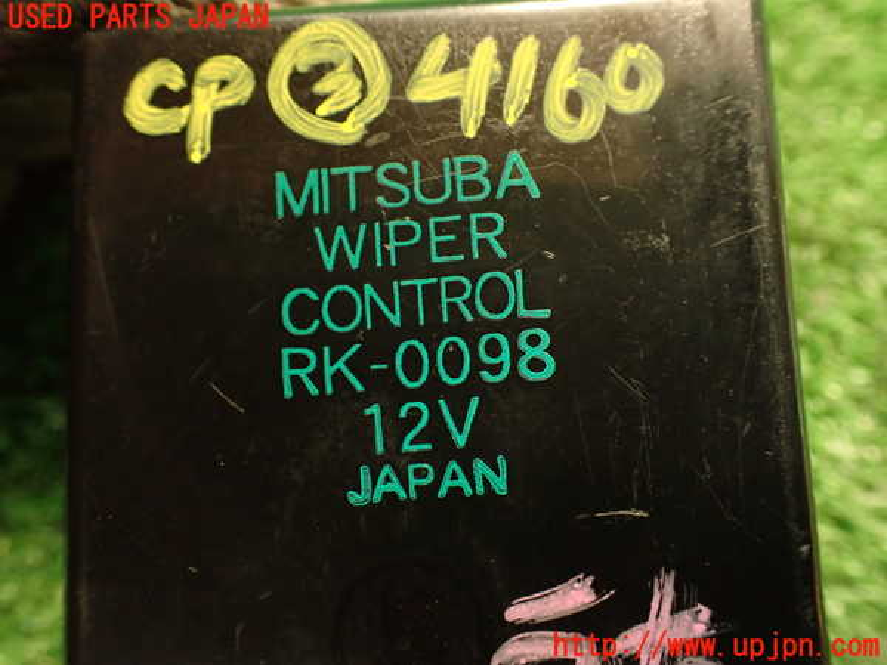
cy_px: 332
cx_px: 444
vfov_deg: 44.2
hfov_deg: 56.8
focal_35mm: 32
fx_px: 820
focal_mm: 5.79
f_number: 2.4
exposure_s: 1/25
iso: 800
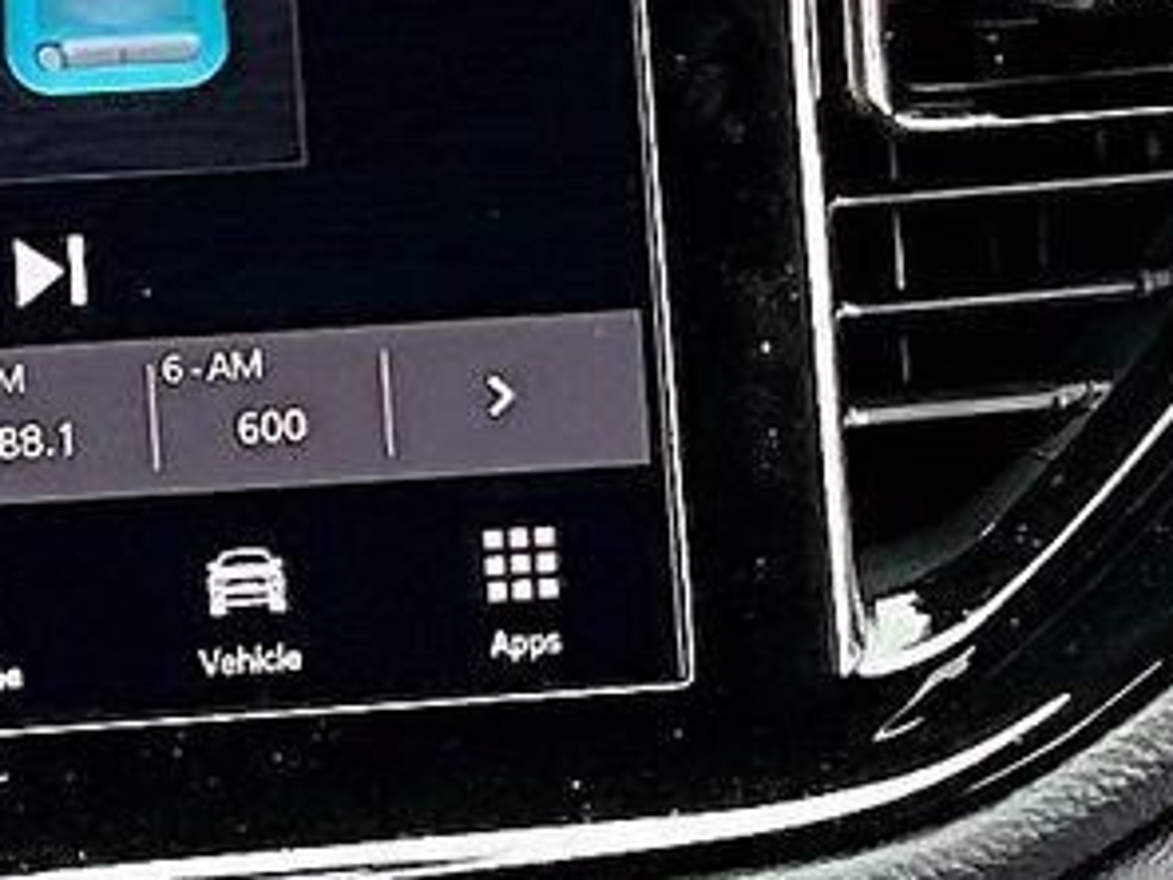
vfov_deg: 9.4
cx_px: -357
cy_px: 904
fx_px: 5320
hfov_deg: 12.2
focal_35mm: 157
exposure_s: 1/122
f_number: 1.8
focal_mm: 3
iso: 40
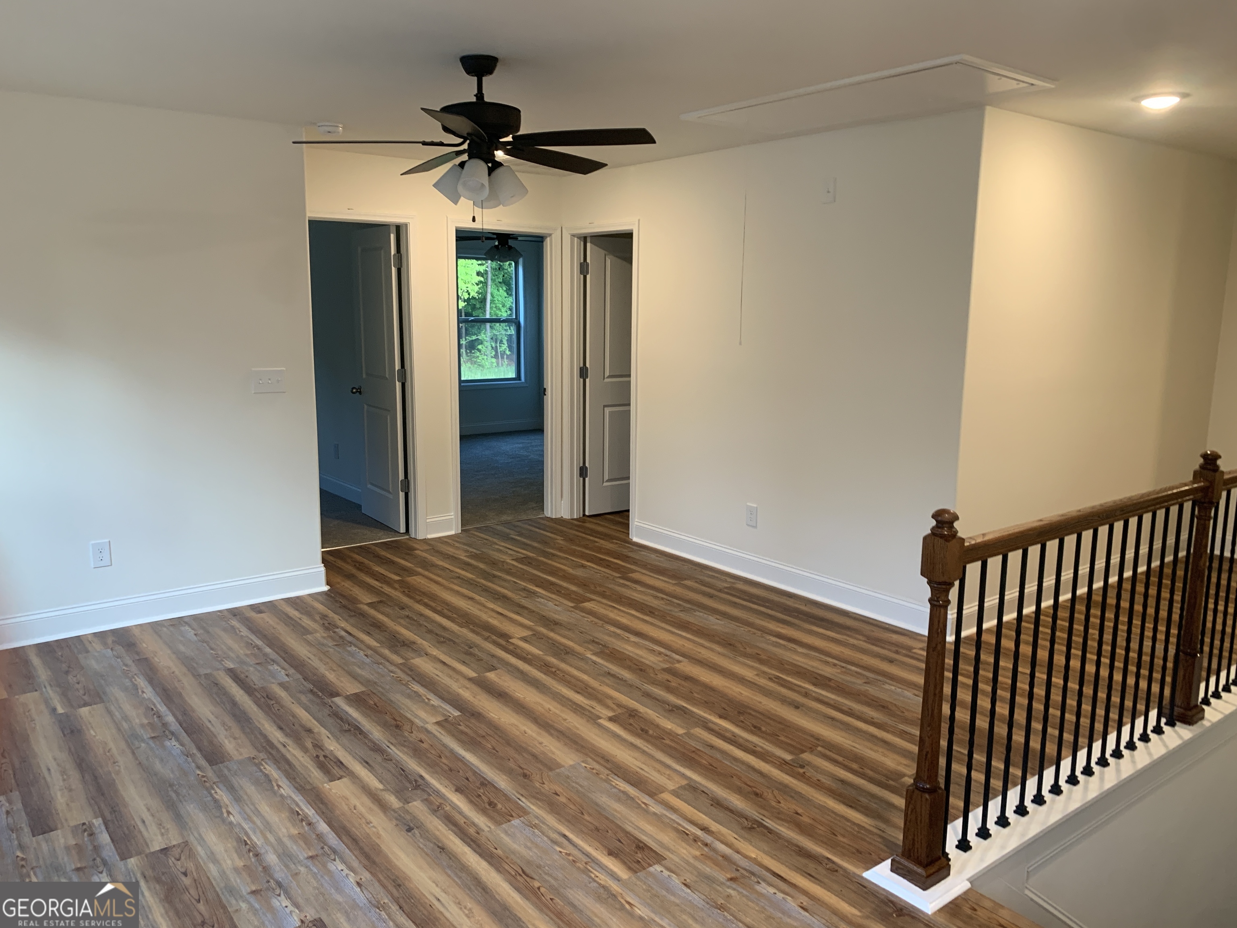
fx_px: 929
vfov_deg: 53.1
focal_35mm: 26
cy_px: 464
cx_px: 618
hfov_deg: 67.3
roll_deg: +1.0
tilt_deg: -9.2
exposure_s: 1/60
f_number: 1.8
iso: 100
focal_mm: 4.25
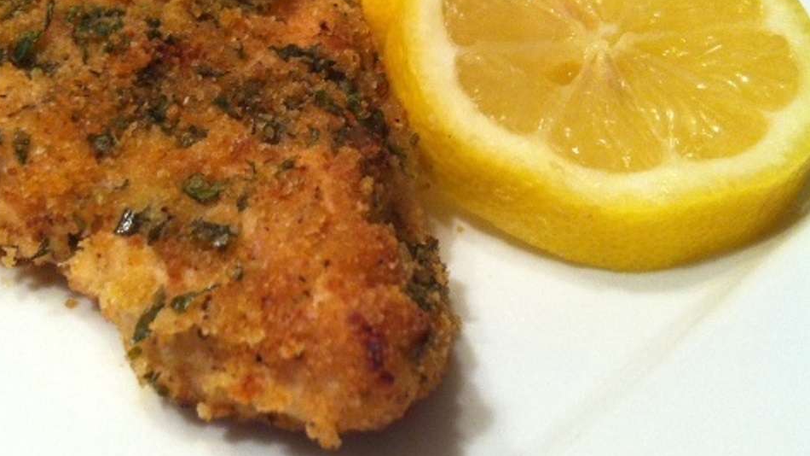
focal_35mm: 47
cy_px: 150
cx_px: 315
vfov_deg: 25.3
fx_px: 1009
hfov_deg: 43.5
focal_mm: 3.85
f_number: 2.8
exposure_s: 1/17
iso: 160
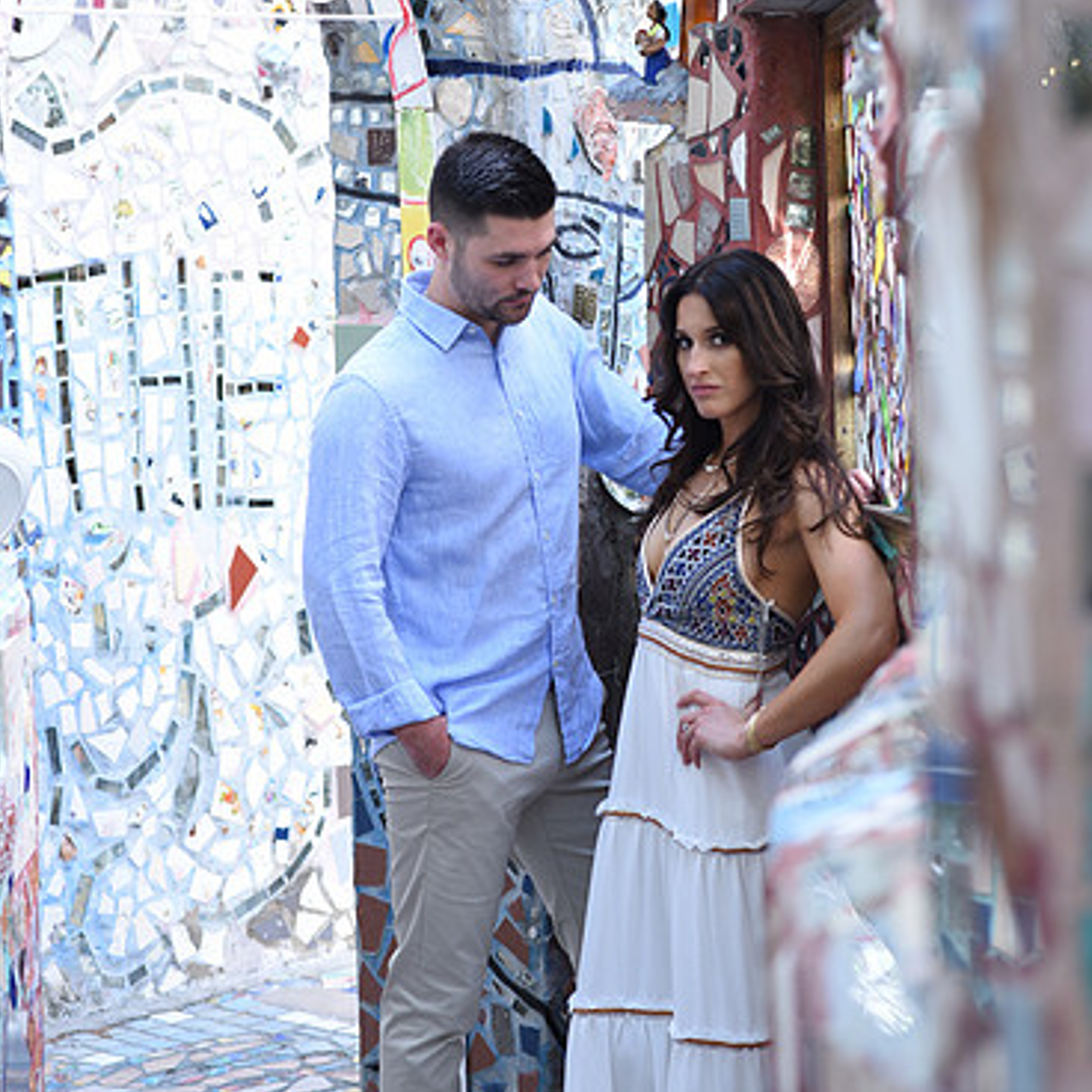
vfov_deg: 15.2
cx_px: 527
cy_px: 309
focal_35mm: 114
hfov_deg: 15.3
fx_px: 4069
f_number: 4
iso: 320
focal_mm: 85
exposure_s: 1/100
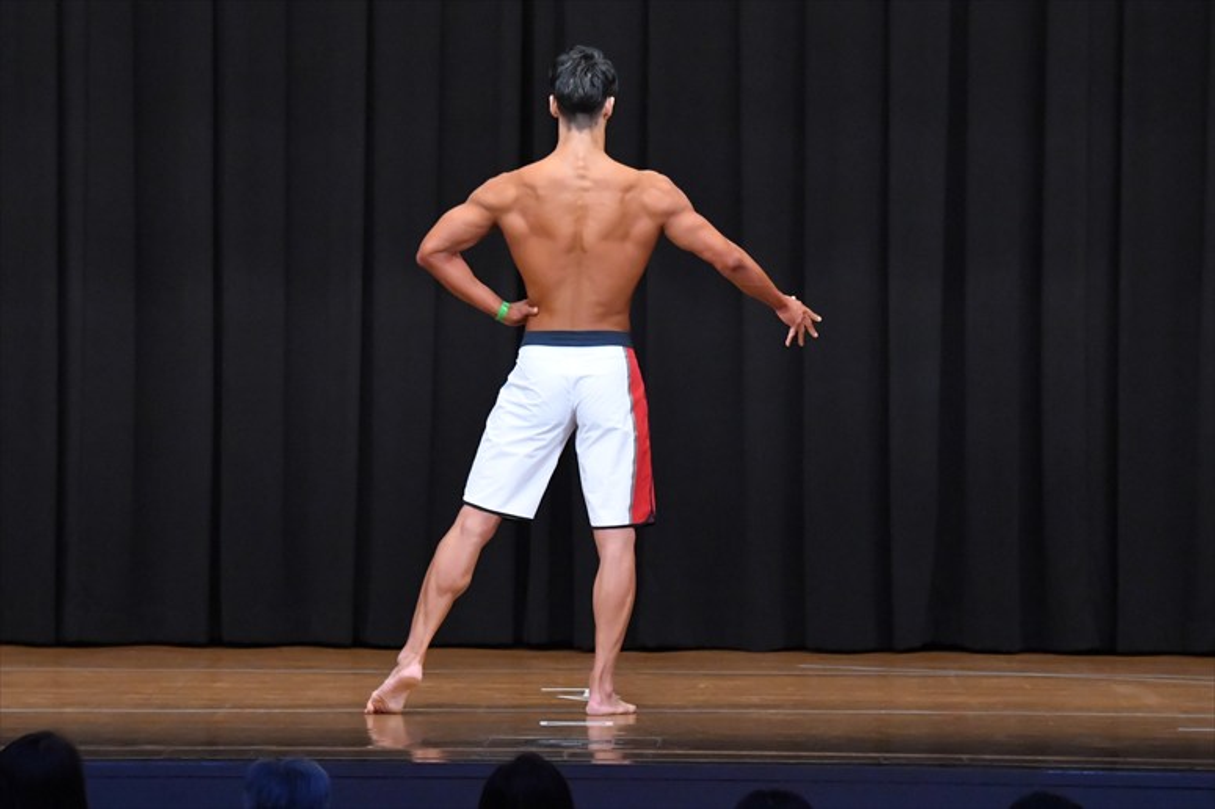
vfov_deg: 6.8
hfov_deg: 10.2
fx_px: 6814
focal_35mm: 202
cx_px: 608
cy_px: 404
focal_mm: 135
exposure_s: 1/400
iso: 8000
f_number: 5.6
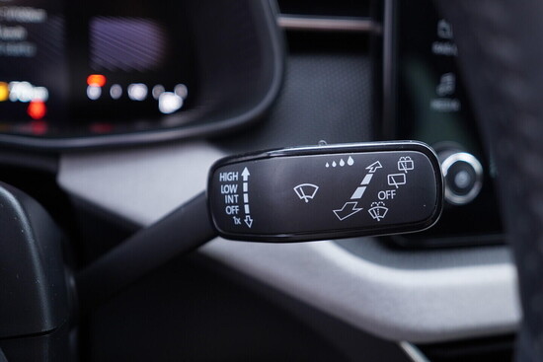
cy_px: 181
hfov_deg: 53.1
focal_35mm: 36
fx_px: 543
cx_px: 272
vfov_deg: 36.9
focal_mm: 24
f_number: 2.8
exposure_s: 1/40
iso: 320
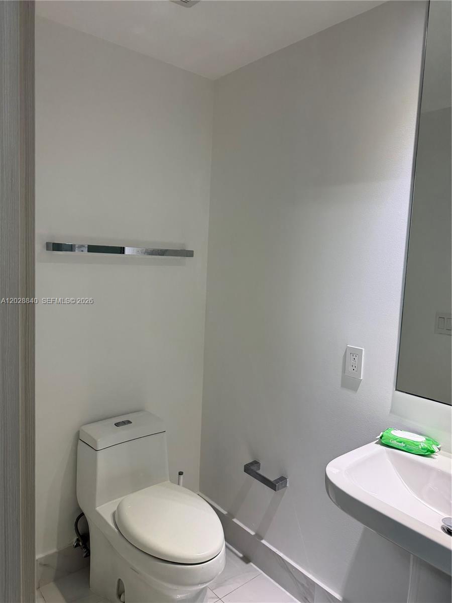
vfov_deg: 71.6
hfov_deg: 56.8
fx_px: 418
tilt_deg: -5.3
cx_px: 226
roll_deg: -2.1
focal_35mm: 24
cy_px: 302
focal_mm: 6.76
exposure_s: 1/120
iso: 160
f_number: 1.78
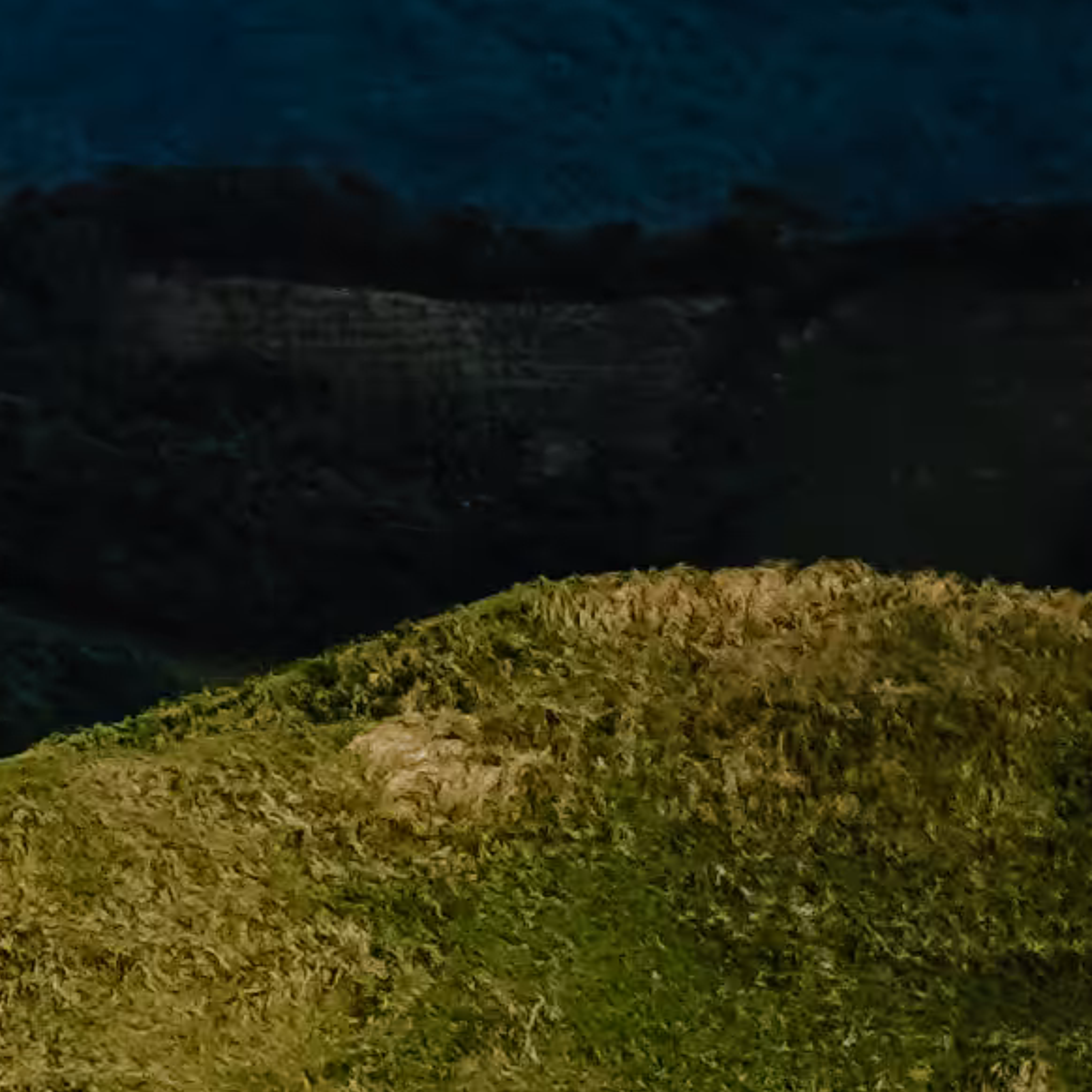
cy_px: 2837
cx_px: -732
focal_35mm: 438
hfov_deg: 4.0
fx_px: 15632
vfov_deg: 3.9
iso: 160
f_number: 1.8
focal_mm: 50
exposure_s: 1/5000
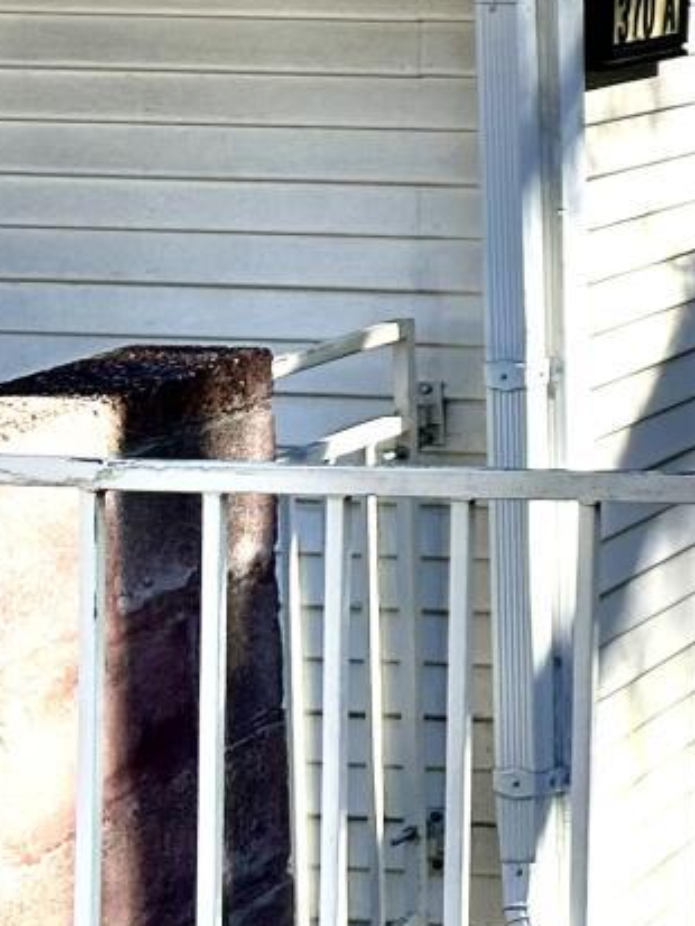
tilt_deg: -3.4
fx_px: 3371
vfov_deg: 15.5
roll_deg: -0.5
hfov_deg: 10.3
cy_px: 110
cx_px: 1630
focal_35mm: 126
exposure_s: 1/1147
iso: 50
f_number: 1.5
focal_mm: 5.7
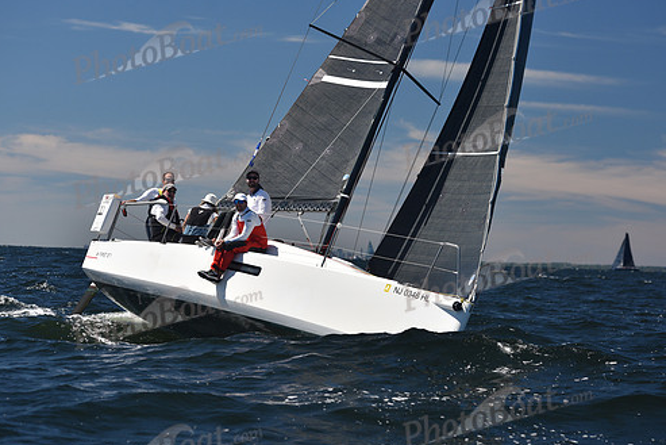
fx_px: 2221
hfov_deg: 17.1
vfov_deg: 11.4
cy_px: 225
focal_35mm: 120
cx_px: 334
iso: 200
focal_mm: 102
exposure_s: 1/1000
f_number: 4.5
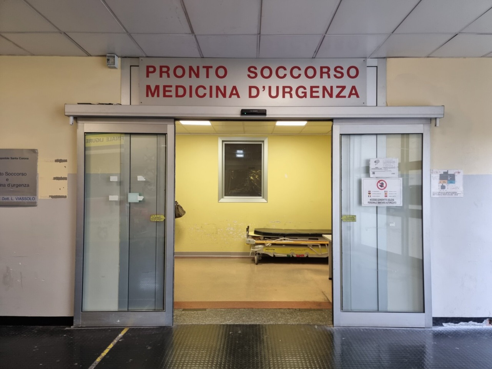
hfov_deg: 71.6
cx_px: 246
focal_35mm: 24
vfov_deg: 56.8
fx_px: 341
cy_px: 184
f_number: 1.8
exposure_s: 1/100
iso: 250
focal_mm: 6.7
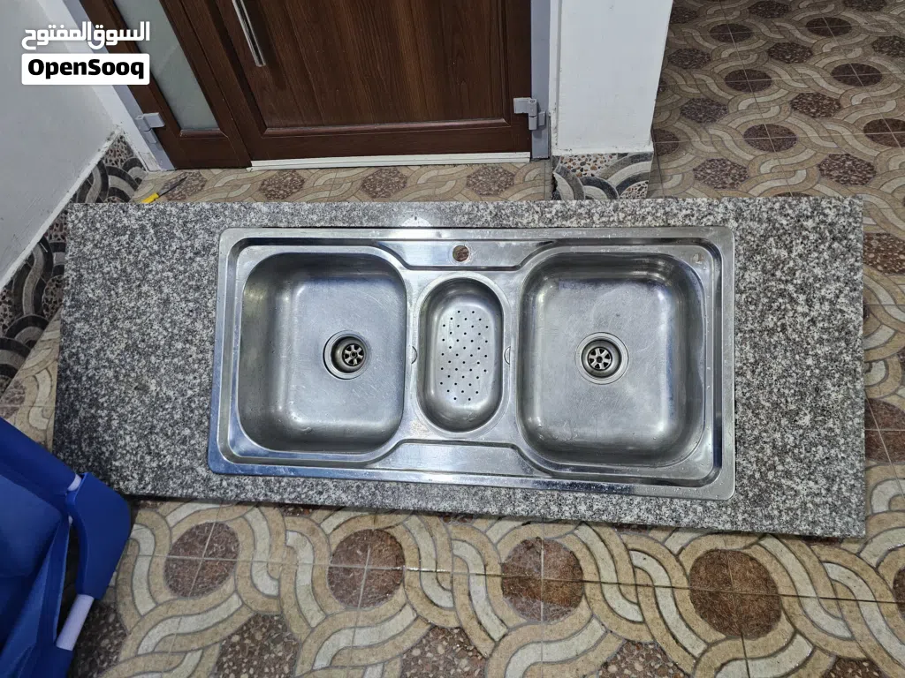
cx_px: 452
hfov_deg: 73.9
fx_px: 601
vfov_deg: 58.9
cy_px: 339
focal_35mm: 23
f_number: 1.7
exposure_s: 1/100
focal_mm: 6.3
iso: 320
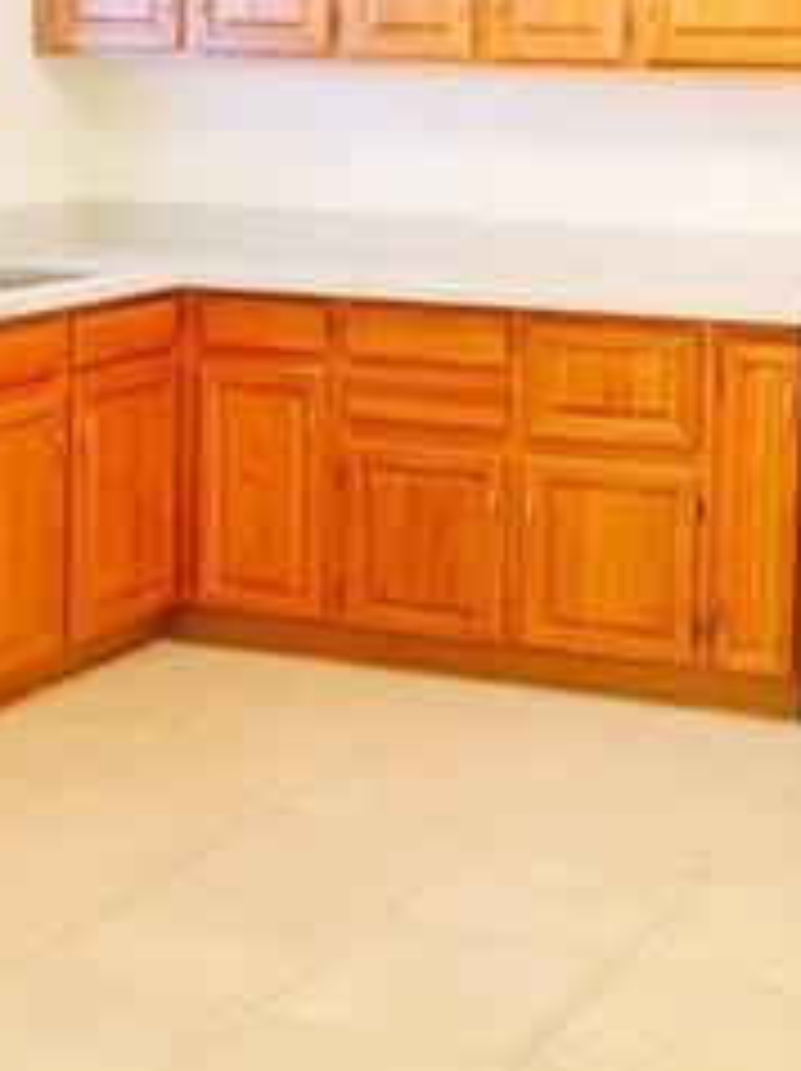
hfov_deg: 18.9
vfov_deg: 24.8
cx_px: 459
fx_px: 2411
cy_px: 274
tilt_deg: -5.6
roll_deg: -1.3
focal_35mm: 78
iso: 100
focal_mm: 4.15
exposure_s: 1/30
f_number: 2.2
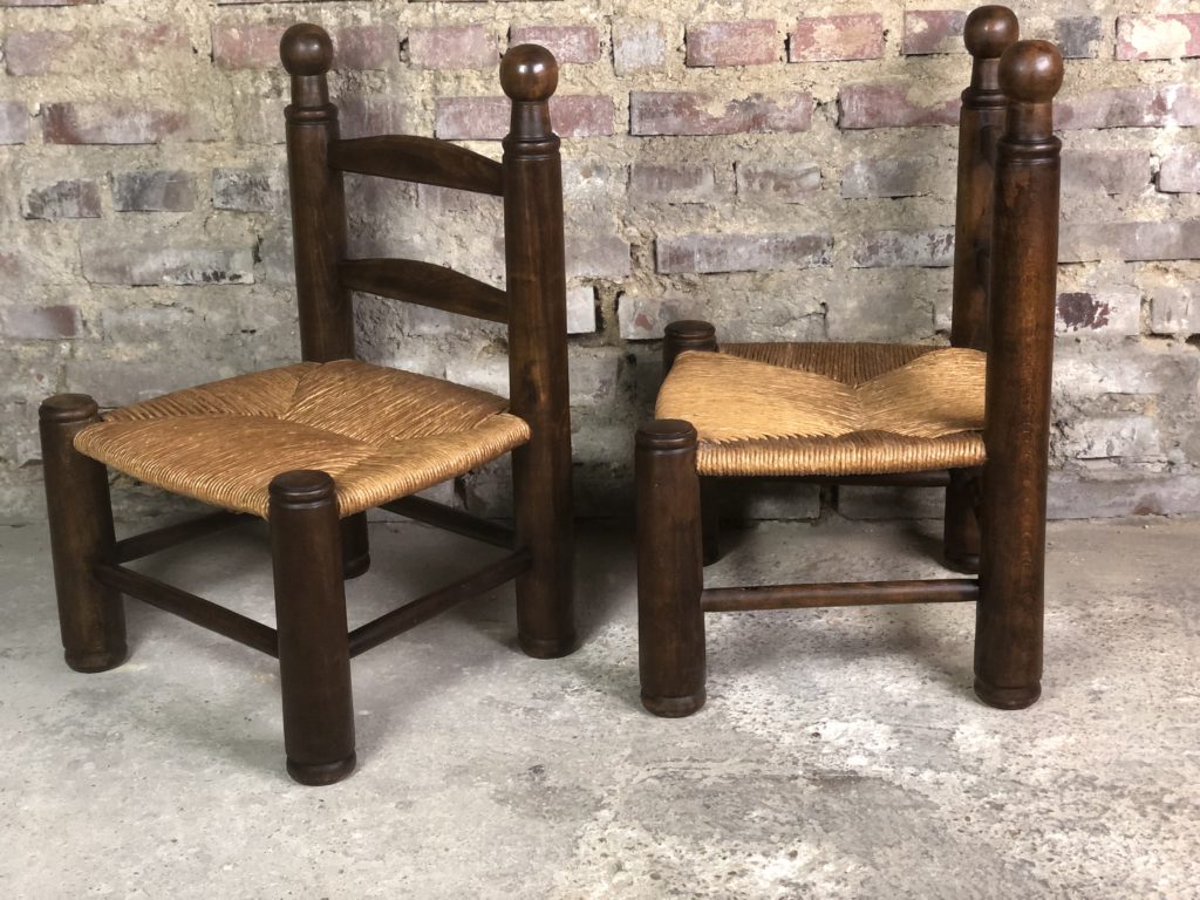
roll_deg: +2.5
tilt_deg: -19.0
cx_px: 600
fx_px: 1803
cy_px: 450
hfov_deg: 36.8
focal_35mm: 52
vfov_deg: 28.0
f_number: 2.4
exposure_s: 1/33
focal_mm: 6
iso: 125
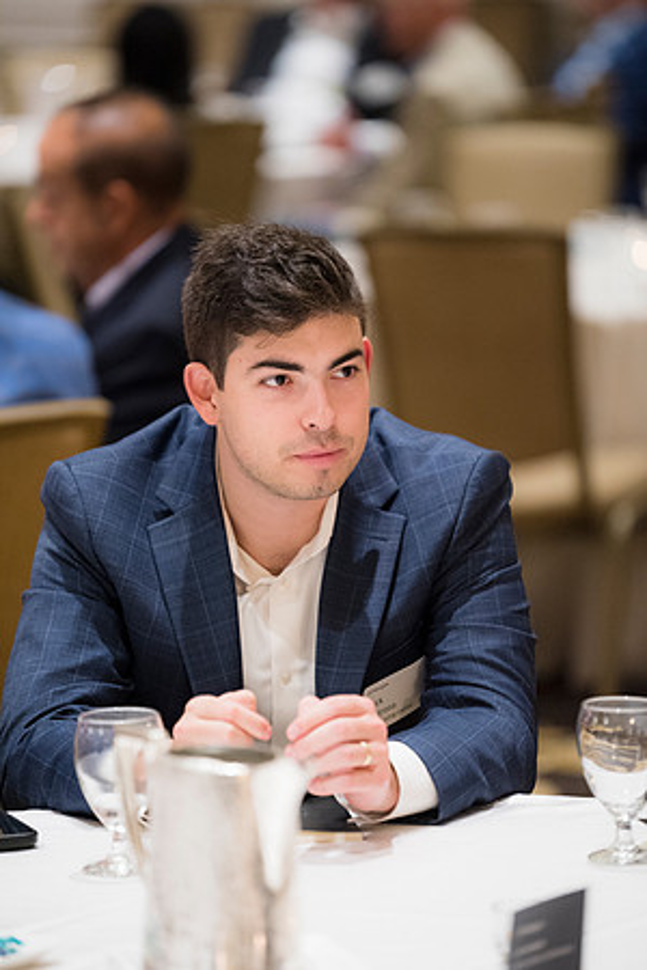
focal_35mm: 200
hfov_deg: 6.9
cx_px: 324
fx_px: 5391
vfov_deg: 10.3
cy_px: 485
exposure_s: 1/125
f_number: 2.8
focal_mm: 200
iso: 4500
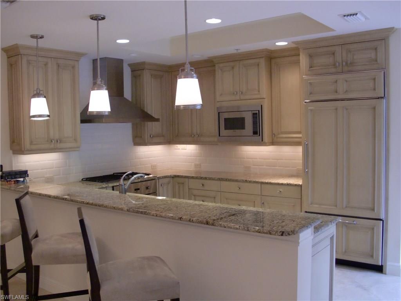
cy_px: 150
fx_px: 417
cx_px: 200
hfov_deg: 51.4
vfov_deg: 39.7
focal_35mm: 36
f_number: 2.8
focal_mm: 6.3
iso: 320
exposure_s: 1/60
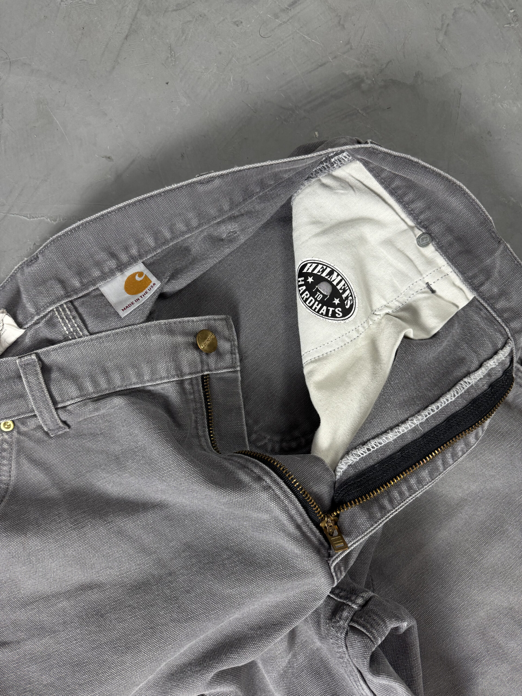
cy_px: 348
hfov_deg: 56.8
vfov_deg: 71.6
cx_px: 261
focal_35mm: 24
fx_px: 483
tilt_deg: -83.2
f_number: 1.78
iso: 160
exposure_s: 1/60
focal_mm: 6.76
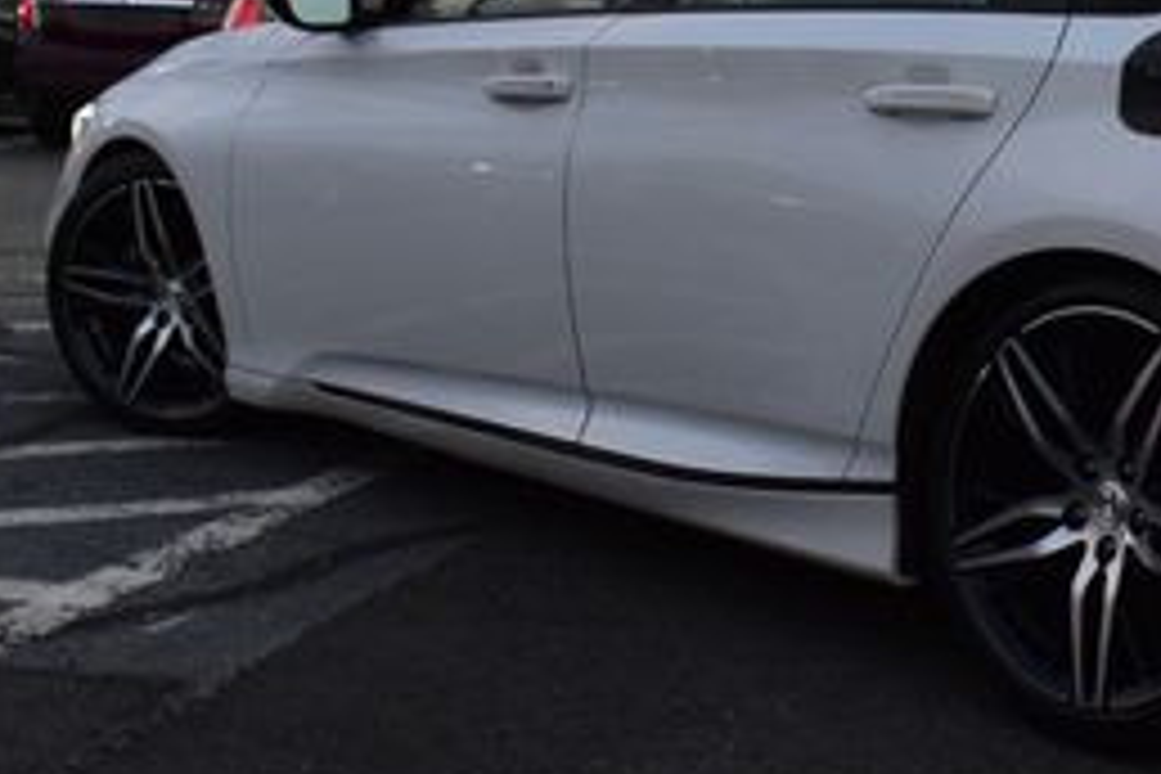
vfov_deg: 20.1
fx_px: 2161
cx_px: 1022
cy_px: 140
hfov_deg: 29.0
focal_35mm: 67
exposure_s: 1/15
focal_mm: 18
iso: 1100
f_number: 6.3
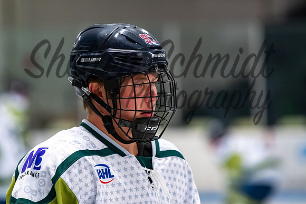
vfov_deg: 4.6
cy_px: 102
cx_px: 153
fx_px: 2550
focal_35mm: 300
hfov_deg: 6.9
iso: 2000
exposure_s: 1/800
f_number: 3.2
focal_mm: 200
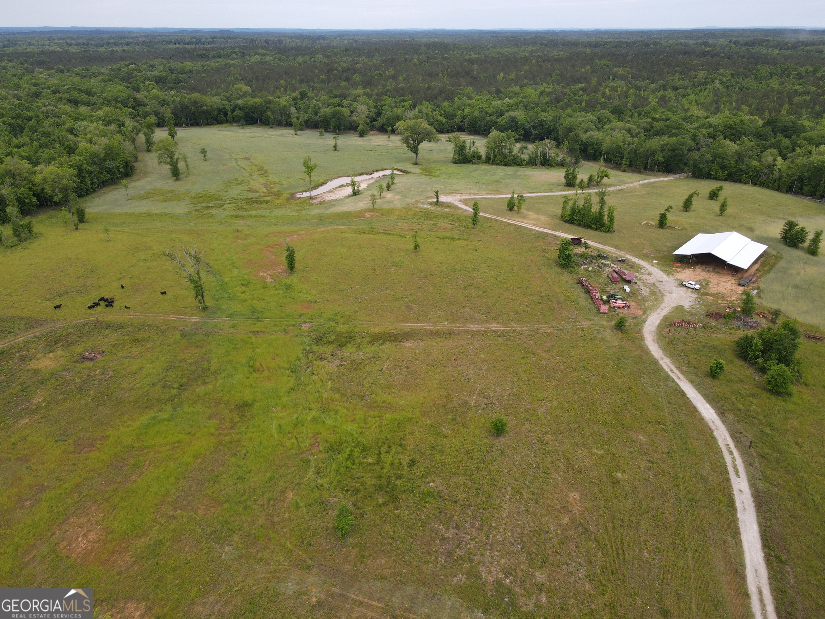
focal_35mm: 24
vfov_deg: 56.8
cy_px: 310
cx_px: 412
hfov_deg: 71.6
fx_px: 572
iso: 110
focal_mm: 4.5
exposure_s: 1/400
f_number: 2.8
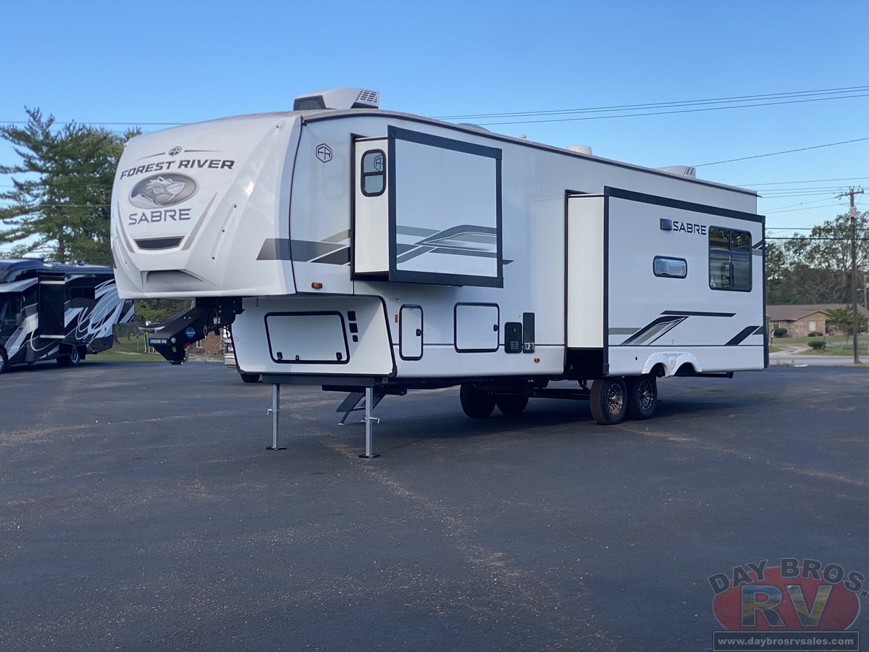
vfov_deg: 28.0
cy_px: 326
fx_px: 1305
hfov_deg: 36.8
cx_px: 434
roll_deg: +0.6
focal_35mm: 52
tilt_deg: +0.1
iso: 20
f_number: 2
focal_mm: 6
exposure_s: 1/856
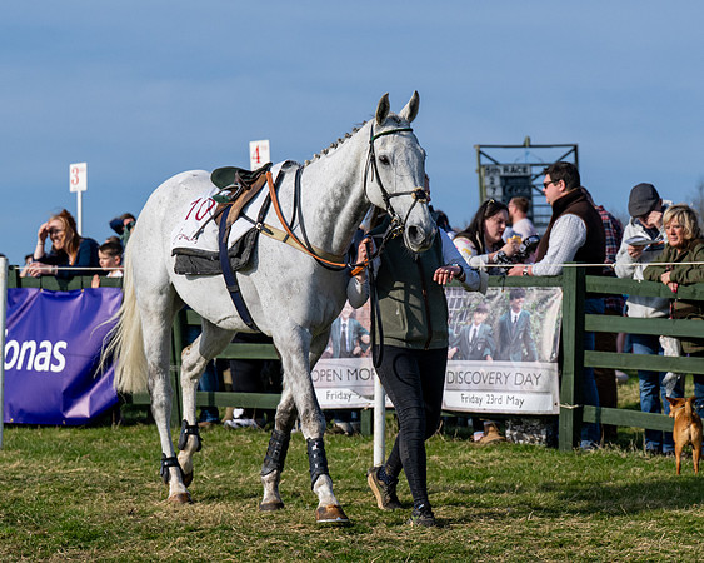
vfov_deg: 9.6
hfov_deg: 12.1
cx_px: 367
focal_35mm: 160
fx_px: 3333
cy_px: 216
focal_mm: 76
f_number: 4.5
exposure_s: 1/3200
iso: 200
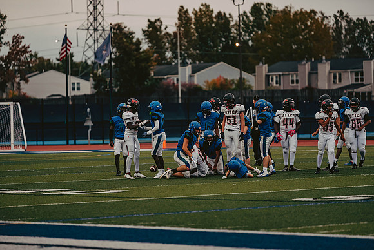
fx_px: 2078
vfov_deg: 6.9
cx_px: 187
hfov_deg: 10.3
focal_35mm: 200
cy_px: 125
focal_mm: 200
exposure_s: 1/1000
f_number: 3.2
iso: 800
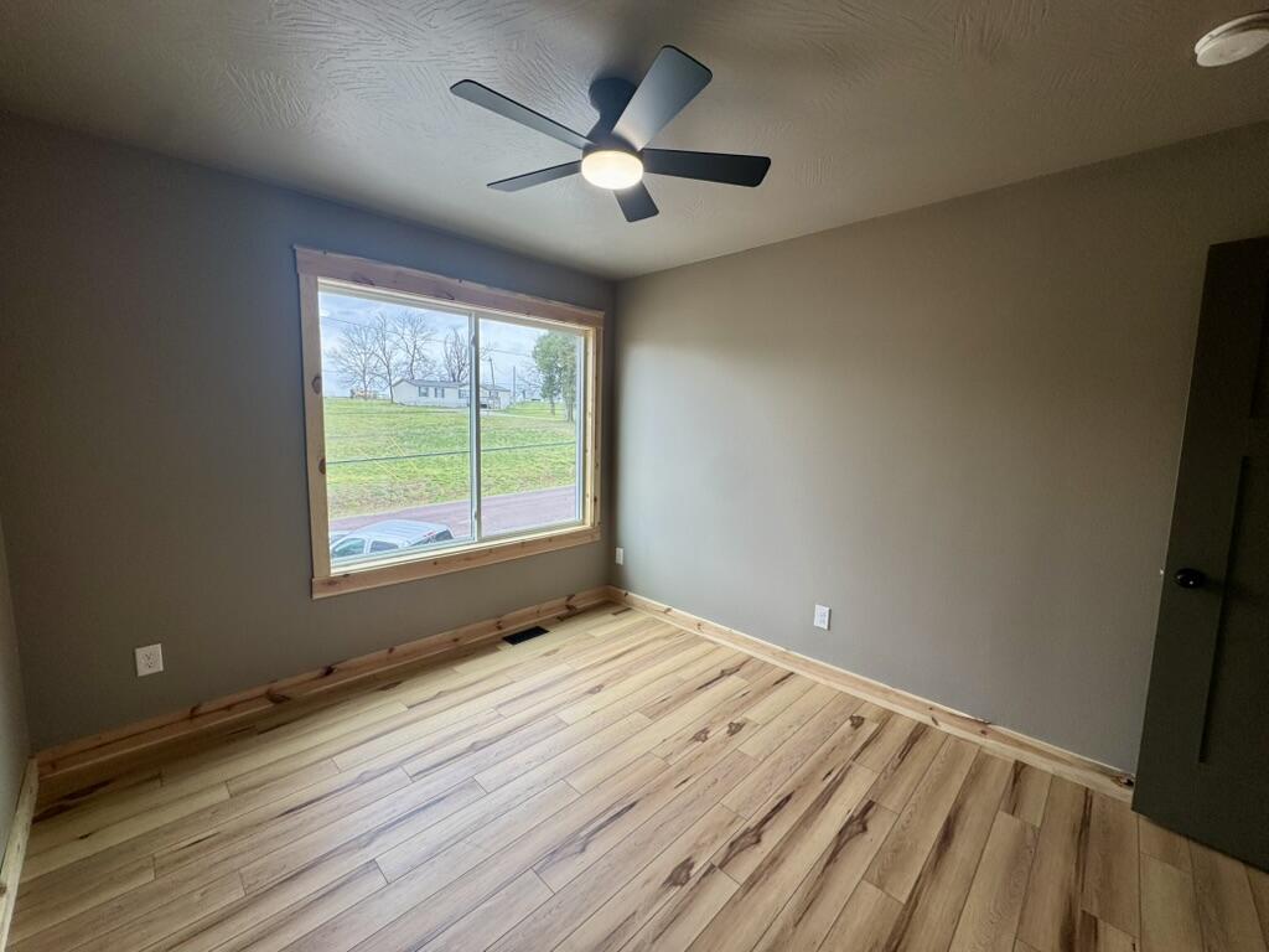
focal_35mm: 14
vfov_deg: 85.7
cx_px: 634
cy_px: 476
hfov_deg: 102.1
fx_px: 513
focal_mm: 2.22
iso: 40
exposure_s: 1/177
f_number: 2.2
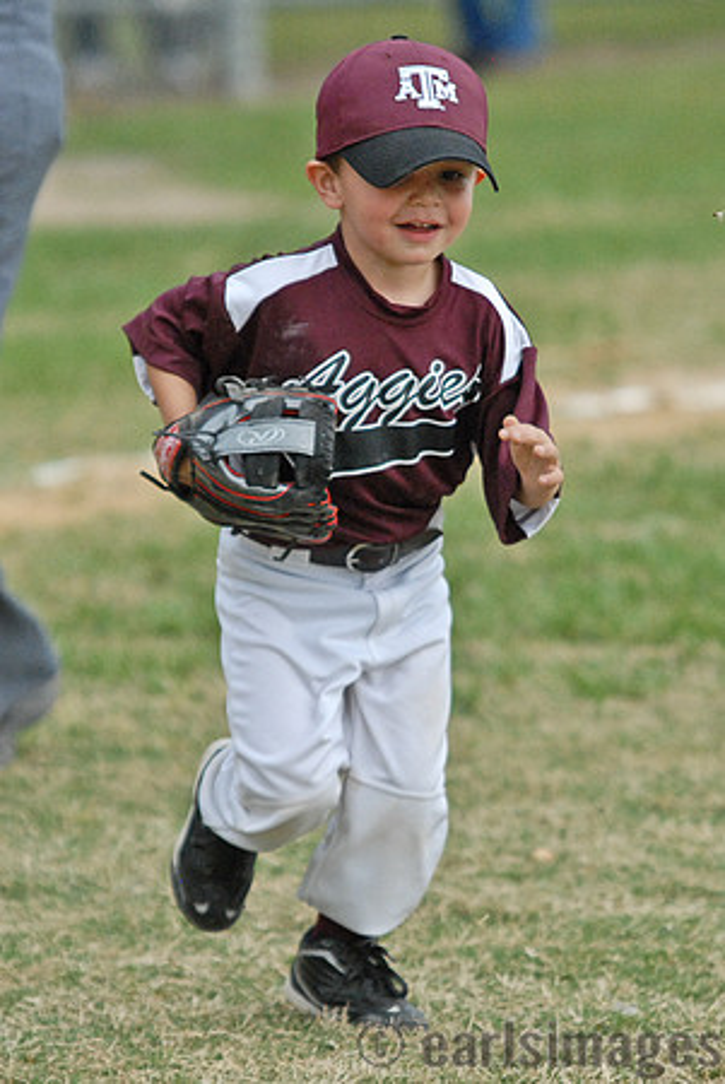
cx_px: 362
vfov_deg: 9.5
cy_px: 542
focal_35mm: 218
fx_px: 6555
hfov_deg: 6.3
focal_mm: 145
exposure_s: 1/2500
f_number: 2.8
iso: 1000
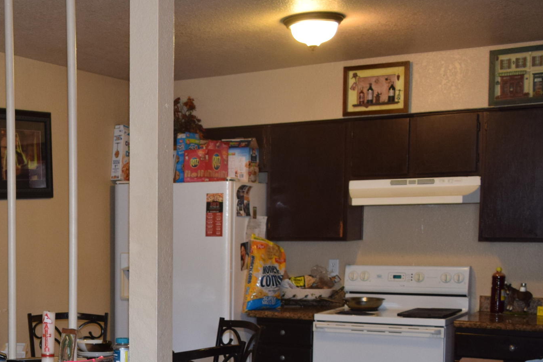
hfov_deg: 31.3
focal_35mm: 60
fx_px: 905
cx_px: 19
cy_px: 324
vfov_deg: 22.1
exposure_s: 1/80
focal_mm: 18
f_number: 4.5
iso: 800
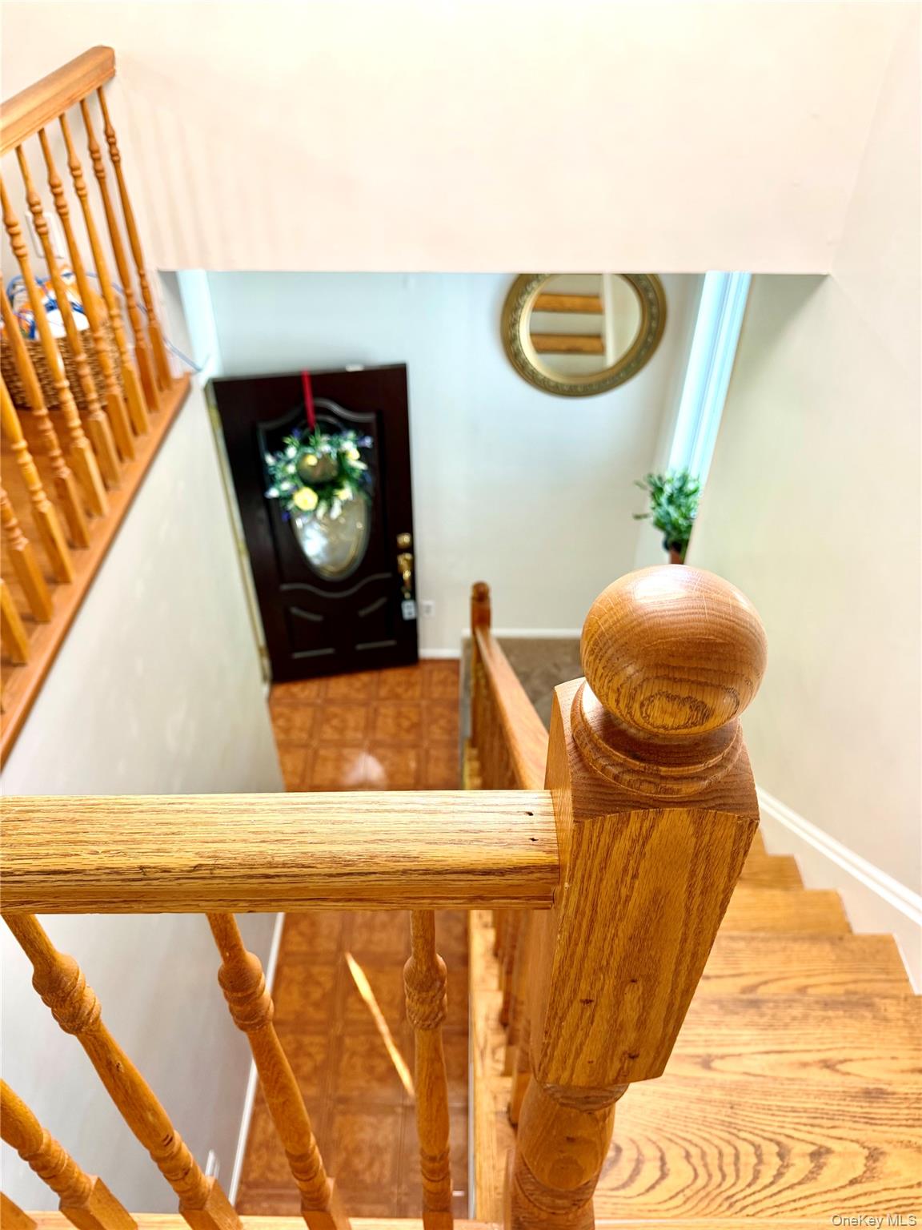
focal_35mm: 24
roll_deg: -0.4
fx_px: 852
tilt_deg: -43.0
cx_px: 461
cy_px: 615
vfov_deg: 71.6
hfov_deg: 56.8
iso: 100
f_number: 1.78
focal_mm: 6.76
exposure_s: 1/60
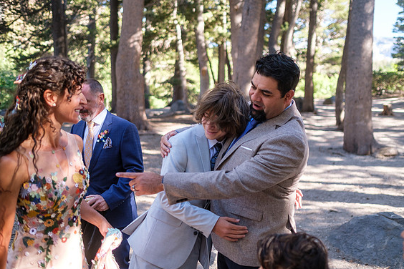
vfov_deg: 36.9
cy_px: 134
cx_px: 205
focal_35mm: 36
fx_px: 404
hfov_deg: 53.1
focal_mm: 23
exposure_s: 1/750
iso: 160
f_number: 1.4
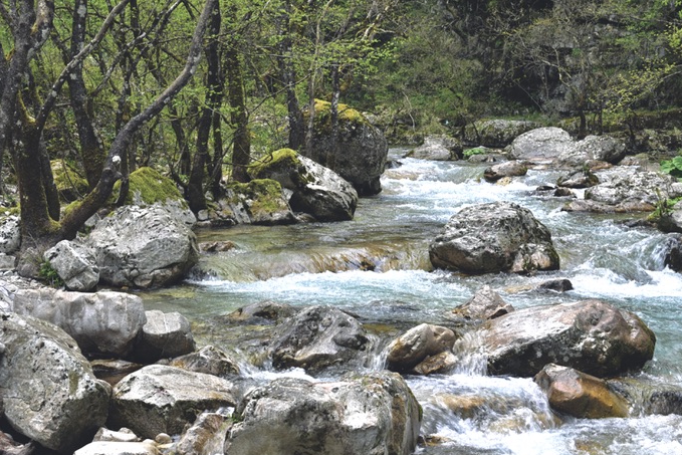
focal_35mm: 64
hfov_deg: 30.8
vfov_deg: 21.3
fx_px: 1213
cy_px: 219
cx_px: 527
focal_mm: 40
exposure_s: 1/60
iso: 320
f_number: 6.3
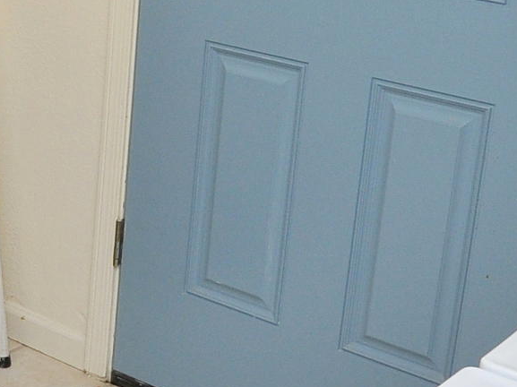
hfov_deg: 20.1
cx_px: -142
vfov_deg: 16.2
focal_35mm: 90
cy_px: 61
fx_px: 1343
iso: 1000
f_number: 11
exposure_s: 1/40
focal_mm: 18
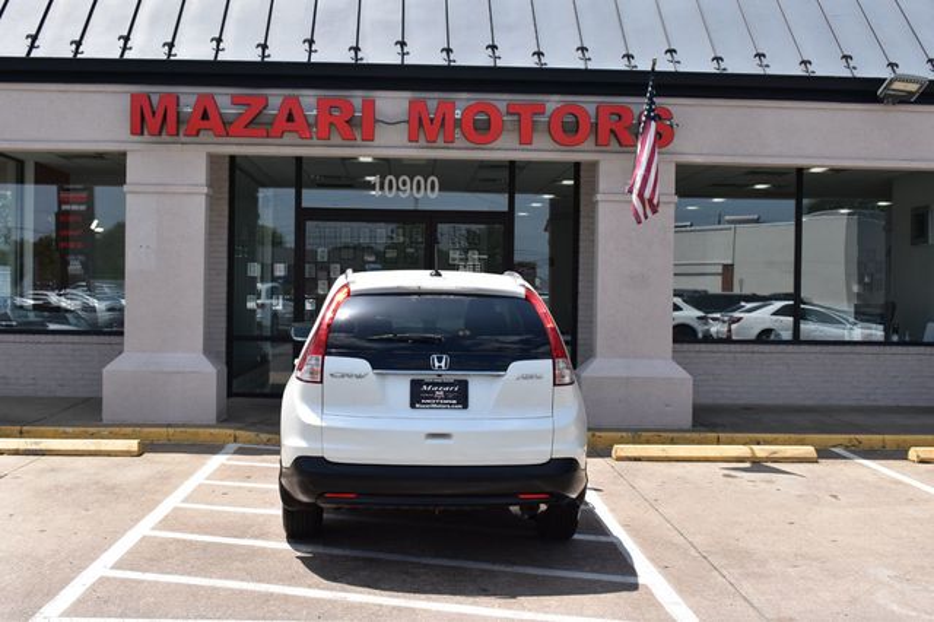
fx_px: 1128
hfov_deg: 45.0
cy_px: 311
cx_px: 467
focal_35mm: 44
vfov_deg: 30.8
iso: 400
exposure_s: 1/500
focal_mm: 29
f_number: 11
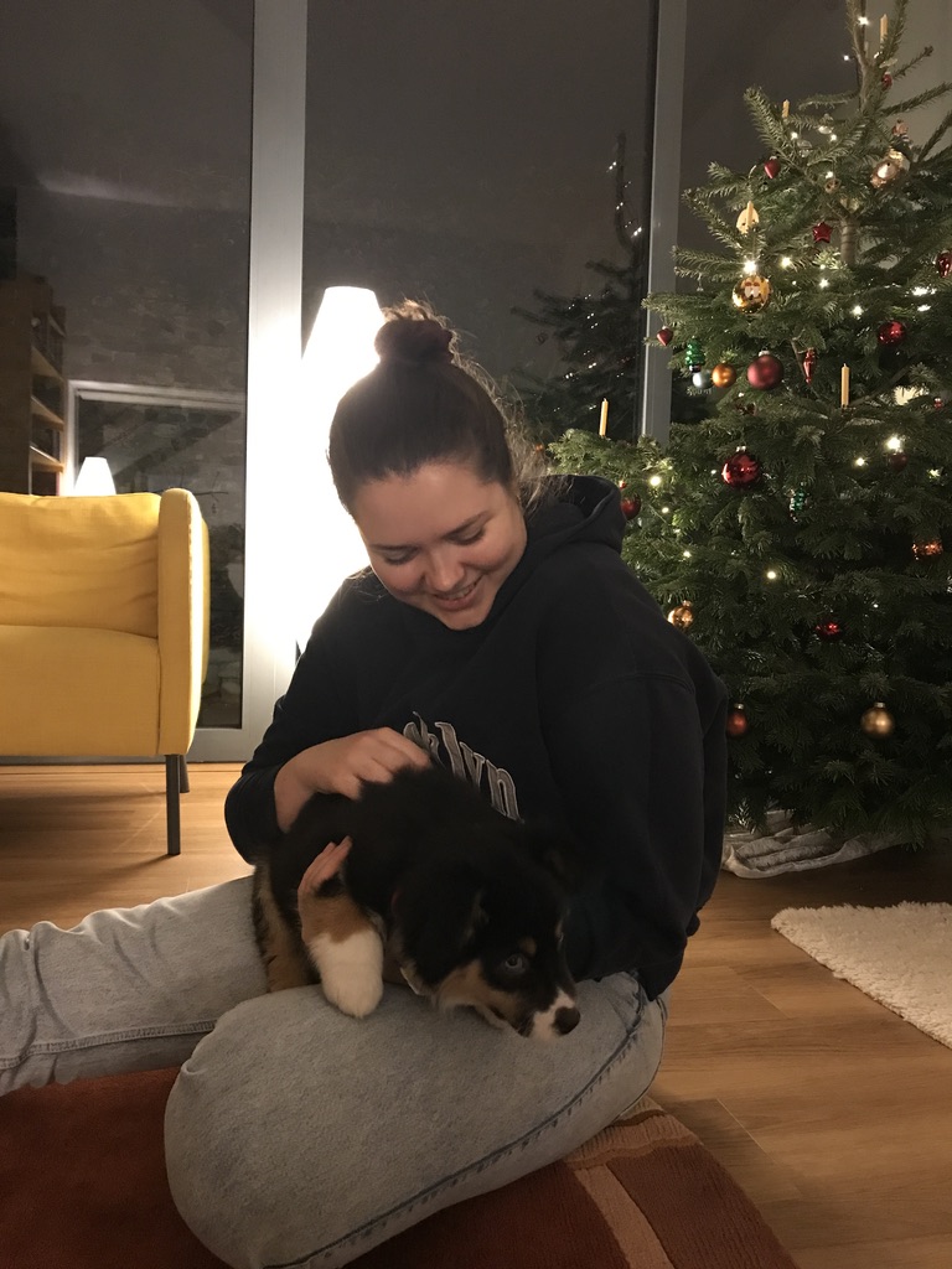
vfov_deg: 63.4
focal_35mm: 28
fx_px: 1027
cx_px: 476
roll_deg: -1.9
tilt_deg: -2.2
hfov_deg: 49.7
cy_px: 634
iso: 100
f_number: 1.8
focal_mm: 3.99
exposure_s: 1/4
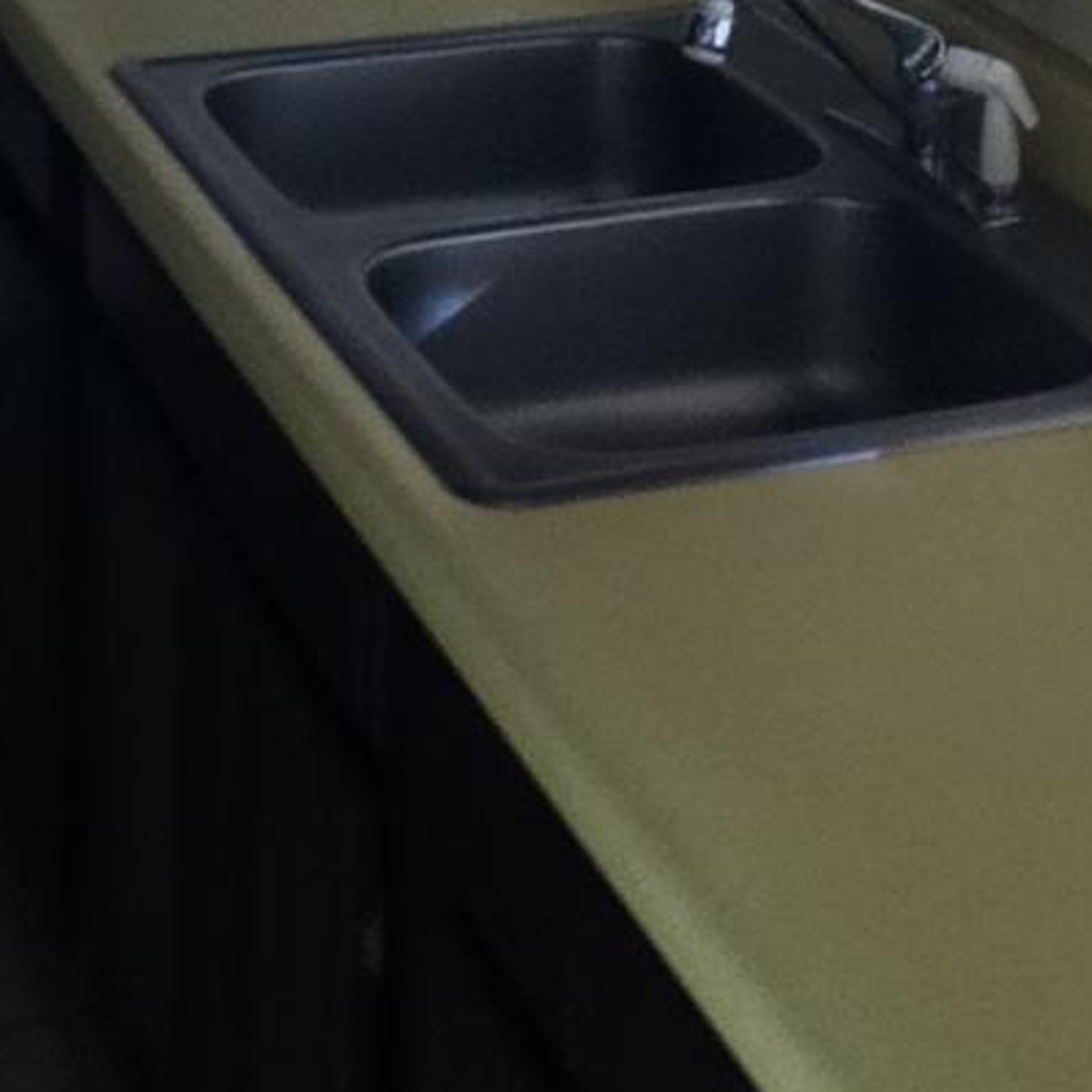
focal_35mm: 68
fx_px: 2427
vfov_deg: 24.0
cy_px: -52
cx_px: 668
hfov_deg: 25.3
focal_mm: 3.85
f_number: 2.4
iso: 100
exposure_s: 1/60
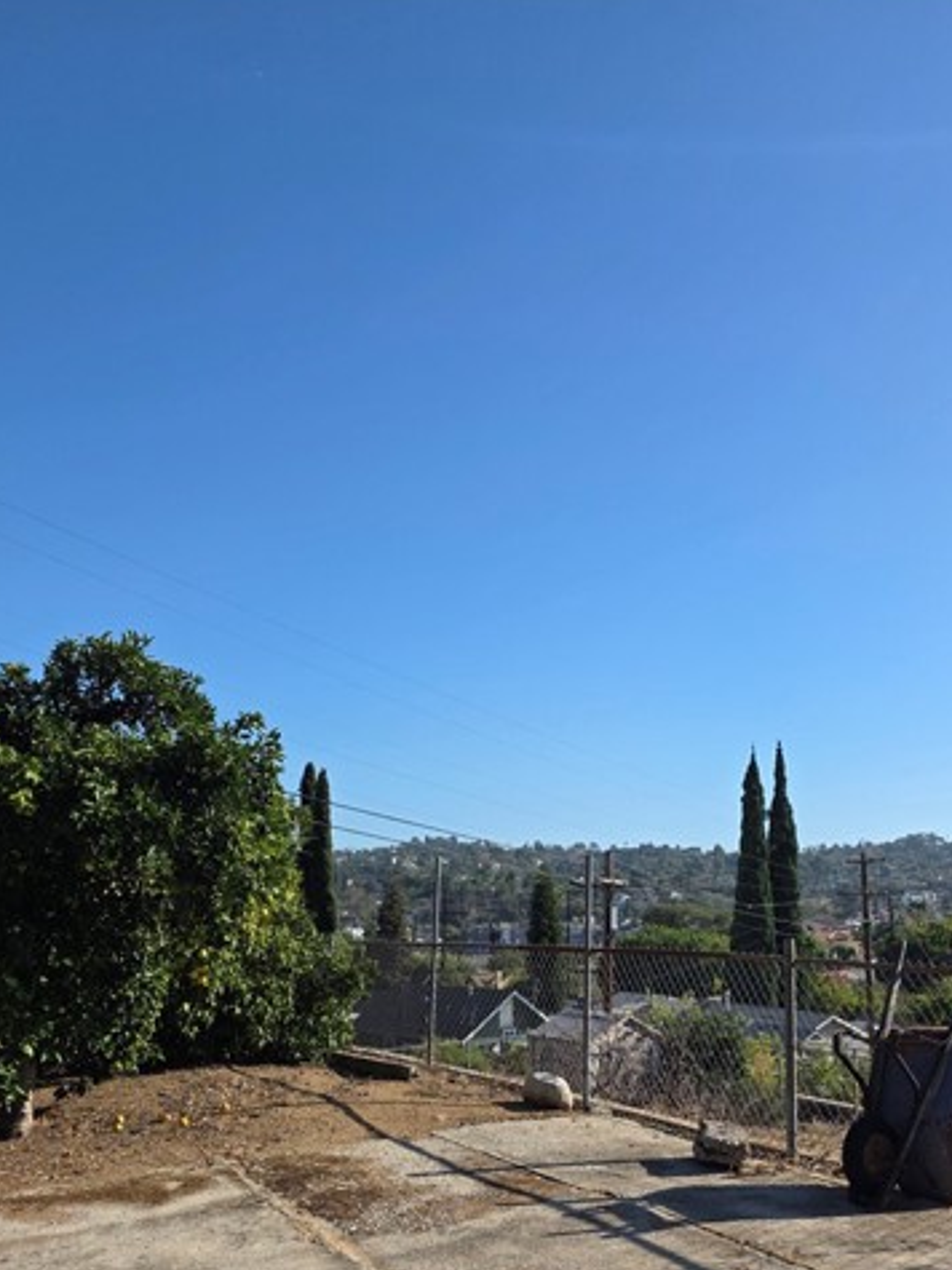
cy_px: 826
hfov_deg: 45.3
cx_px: 540
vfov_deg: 57.3
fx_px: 1137
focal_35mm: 31
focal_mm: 6.25
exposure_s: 1/6809
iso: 80
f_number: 1.7
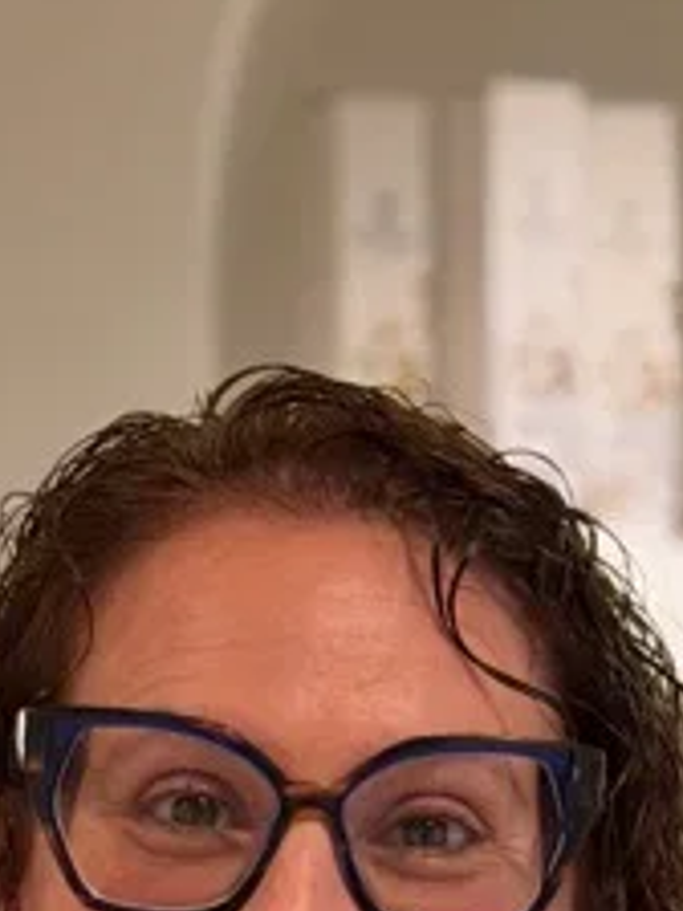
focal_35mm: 193
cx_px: 372
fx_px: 5077
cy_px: 1818
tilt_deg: -8.2
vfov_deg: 9.6
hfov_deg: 7.7
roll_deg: +0.9
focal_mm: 6.76
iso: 160
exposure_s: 1/100
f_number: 1.78
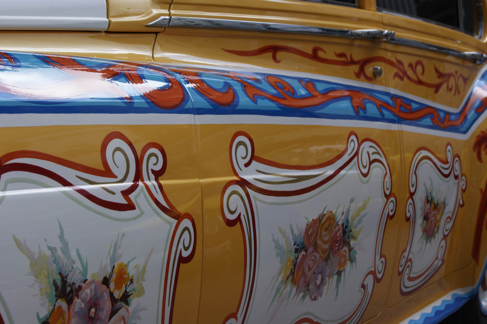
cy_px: 162
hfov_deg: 24.6
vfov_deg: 16.5
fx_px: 1115
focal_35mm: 82
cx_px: 244
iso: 125
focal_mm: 55
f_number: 9
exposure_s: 1/100
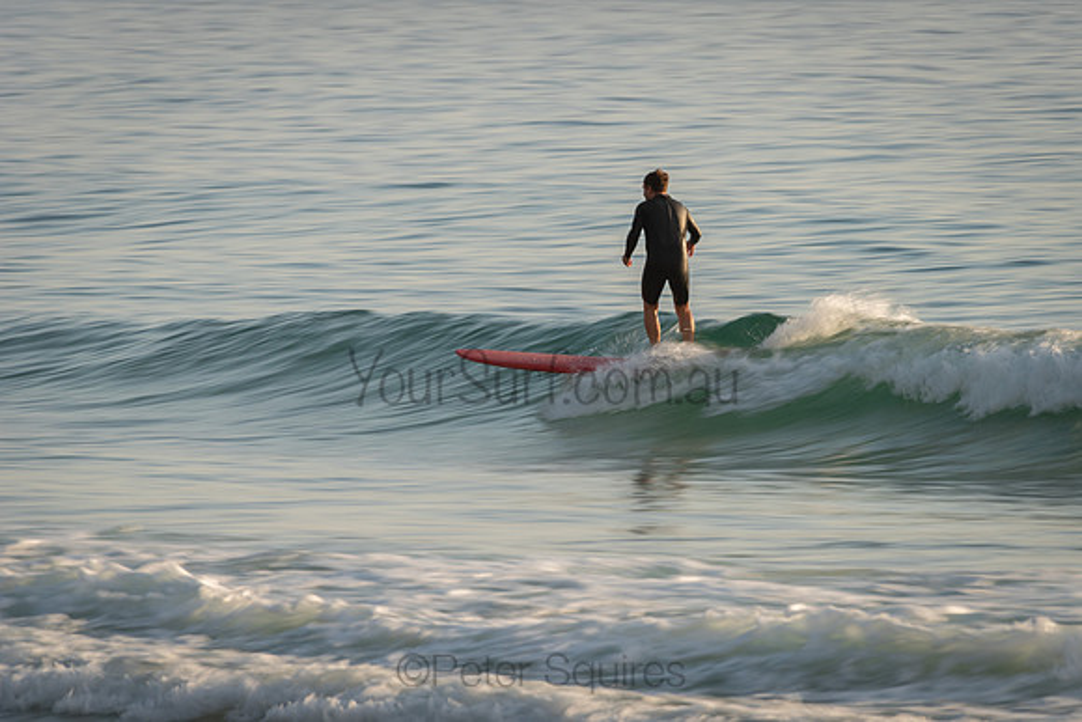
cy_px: 344
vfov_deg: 2.2
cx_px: 663
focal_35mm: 613
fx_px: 18413
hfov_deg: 3.4
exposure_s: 1/25
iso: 64
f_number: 13
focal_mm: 500
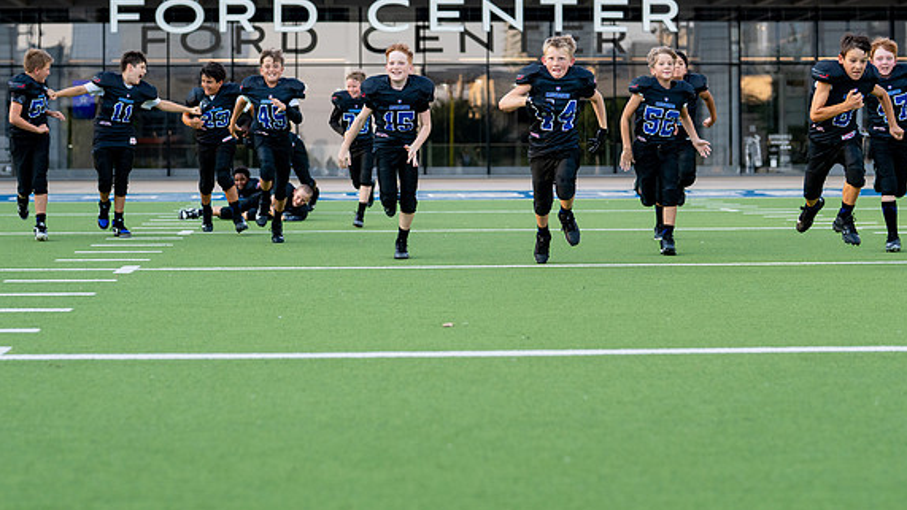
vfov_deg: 15.8
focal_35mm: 76
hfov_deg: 27.8
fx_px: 1828
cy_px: 156
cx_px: 380
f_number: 2
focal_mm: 50
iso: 400
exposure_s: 1/2000
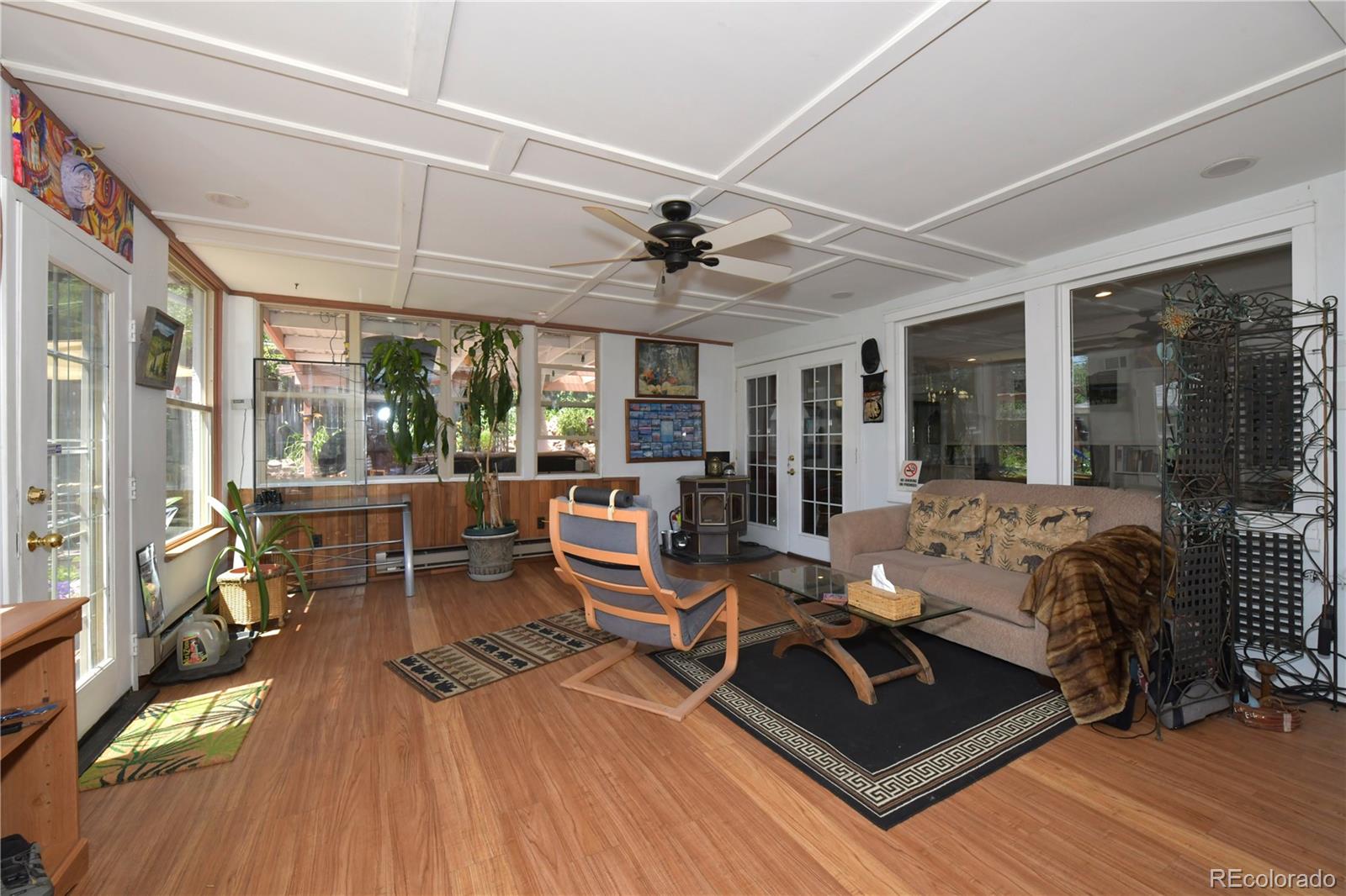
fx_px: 561
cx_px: 673
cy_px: 448
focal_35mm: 15
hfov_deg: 100.4
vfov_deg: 77.3
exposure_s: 1/250
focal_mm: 15
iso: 800
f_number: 11
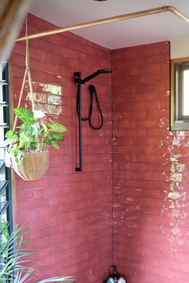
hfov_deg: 30.0
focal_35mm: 44
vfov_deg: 44.1
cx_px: 141
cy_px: 180
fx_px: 346
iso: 1600
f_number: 2.8
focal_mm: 18
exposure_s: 1/13
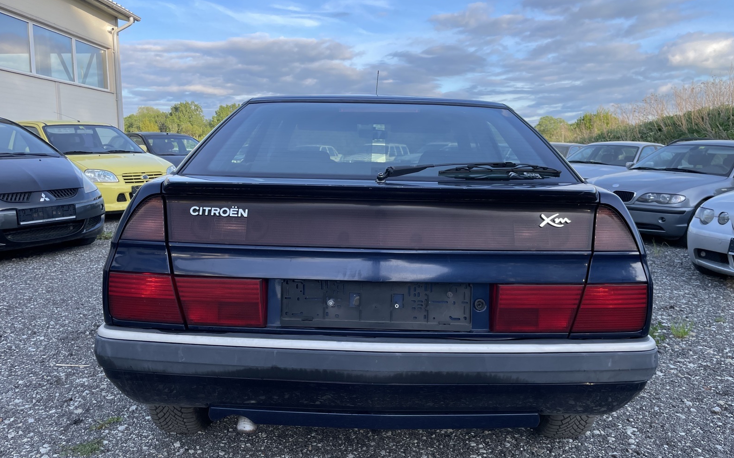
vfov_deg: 44.5
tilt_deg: -7.6
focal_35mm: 28
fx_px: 560
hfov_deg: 66.5
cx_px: 364
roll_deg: -0.2
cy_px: 228
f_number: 1.6
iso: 32
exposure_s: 1/861
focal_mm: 4.2
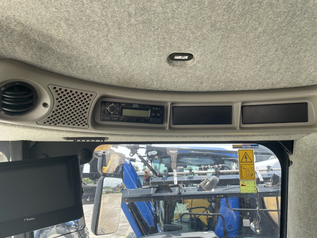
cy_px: 119
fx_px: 238
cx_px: 158
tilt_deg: +15.9
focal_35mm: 26
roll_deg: +1.4
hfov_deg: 67.3
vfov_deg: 53.1
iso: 32
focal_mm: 4.2
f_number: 1.6
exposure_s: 1/489
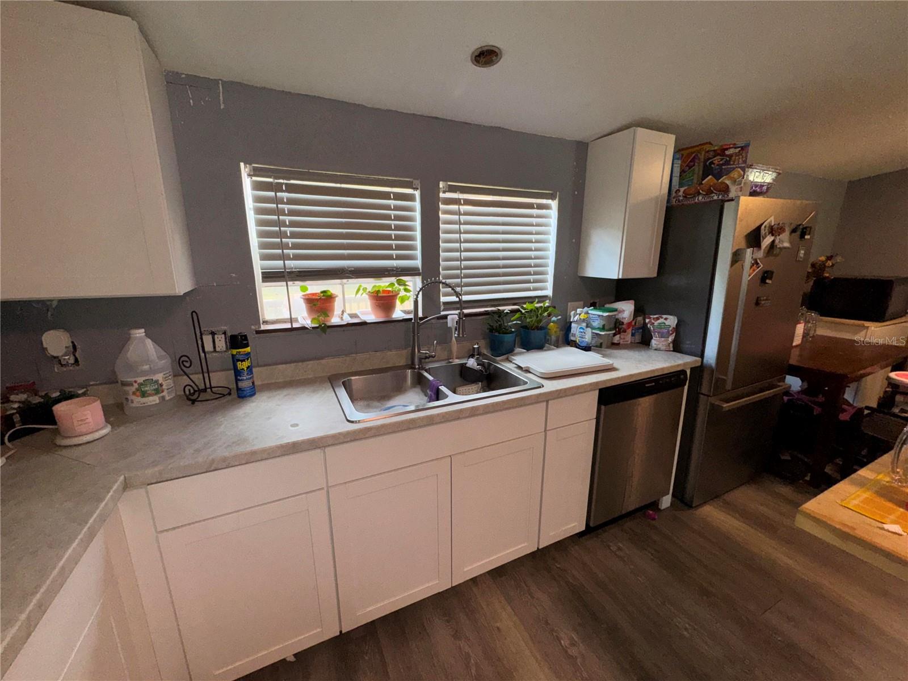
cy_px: 340
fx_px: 367
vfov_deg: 85.7
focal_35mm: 14
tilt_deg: -14.1
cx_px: 454
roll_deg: +0.2
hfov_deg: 102.1
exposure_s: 1/122
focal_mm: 2.22
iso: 50
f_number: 2.2
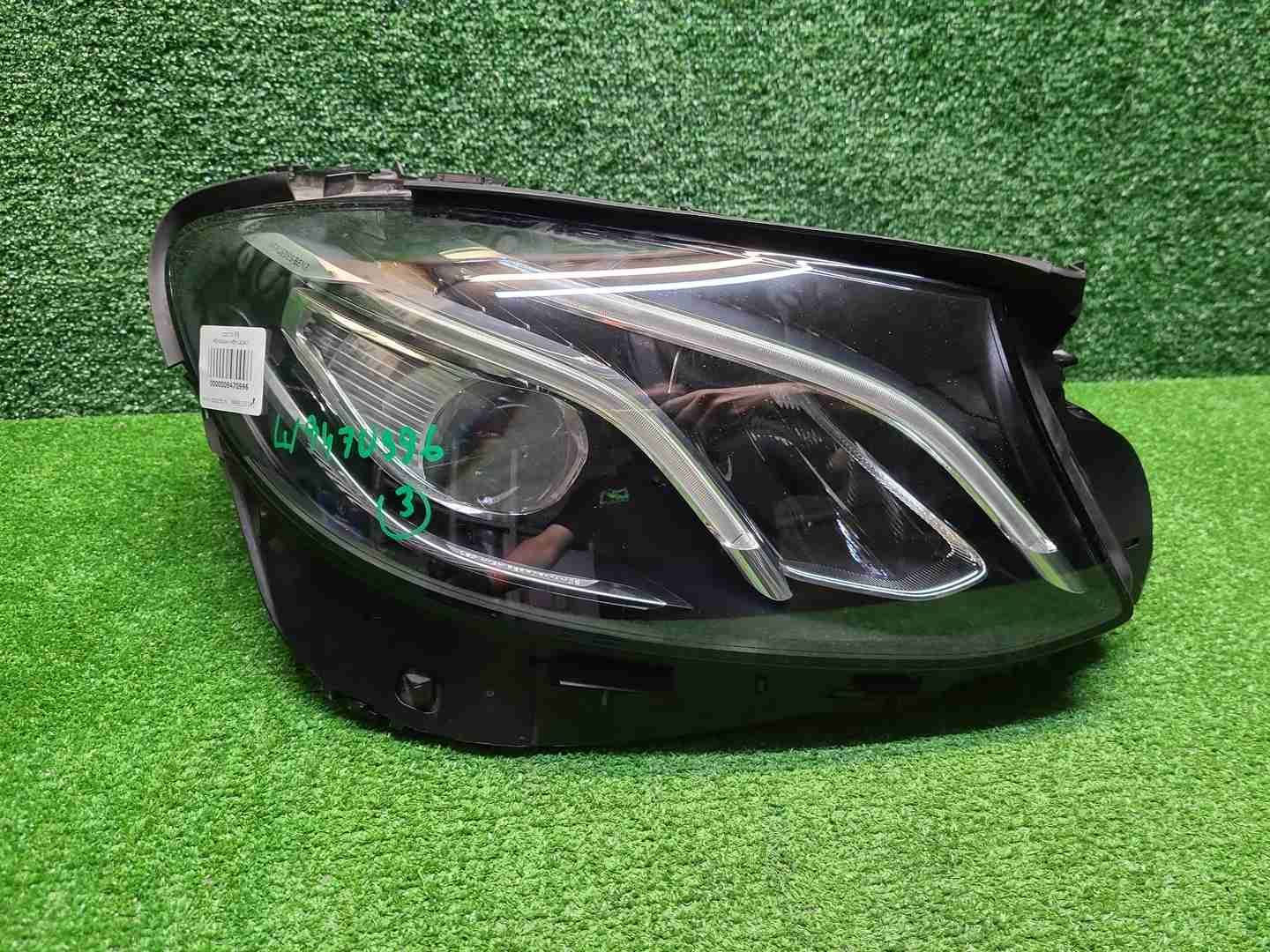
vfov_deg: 53.1
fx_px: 954
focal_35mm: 26
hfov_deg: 67.3
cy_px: 476
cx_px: 635
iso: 229
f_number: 1.8
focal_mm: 5.4
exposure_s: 1/50
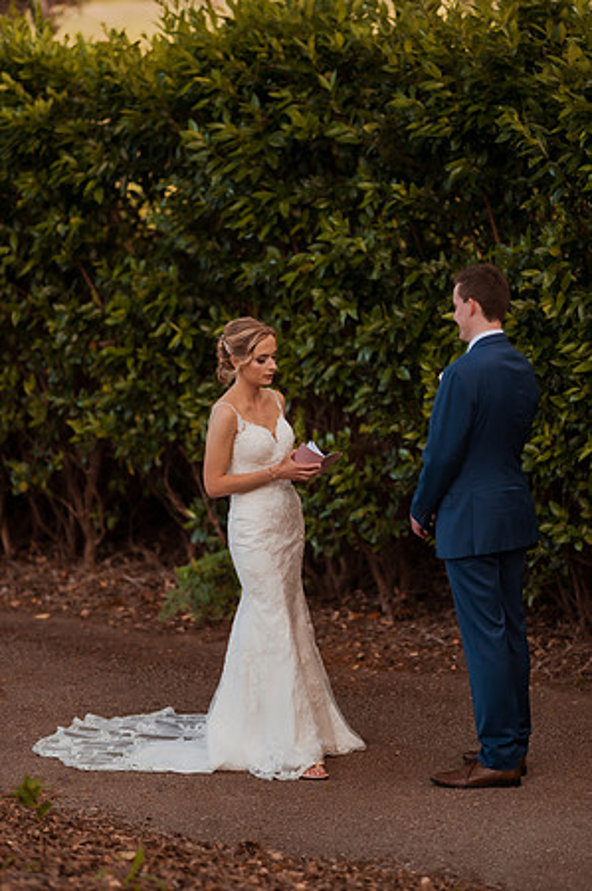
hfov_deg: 10.1
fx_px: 3337
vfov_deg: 15.2
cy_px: 446
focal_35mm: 135
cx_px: 296
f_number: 1.8
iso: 320
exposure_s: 1/1000
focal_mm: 135
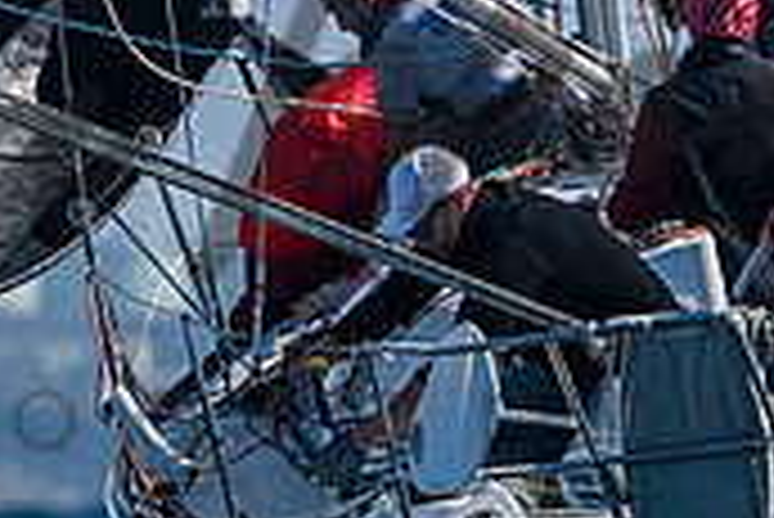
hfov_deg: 1.3
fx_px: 34729
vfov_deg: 0.9
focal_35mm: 1614
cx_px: 511
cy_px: -83
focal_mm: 400
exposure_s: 1/6400
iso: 400
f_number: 6.3
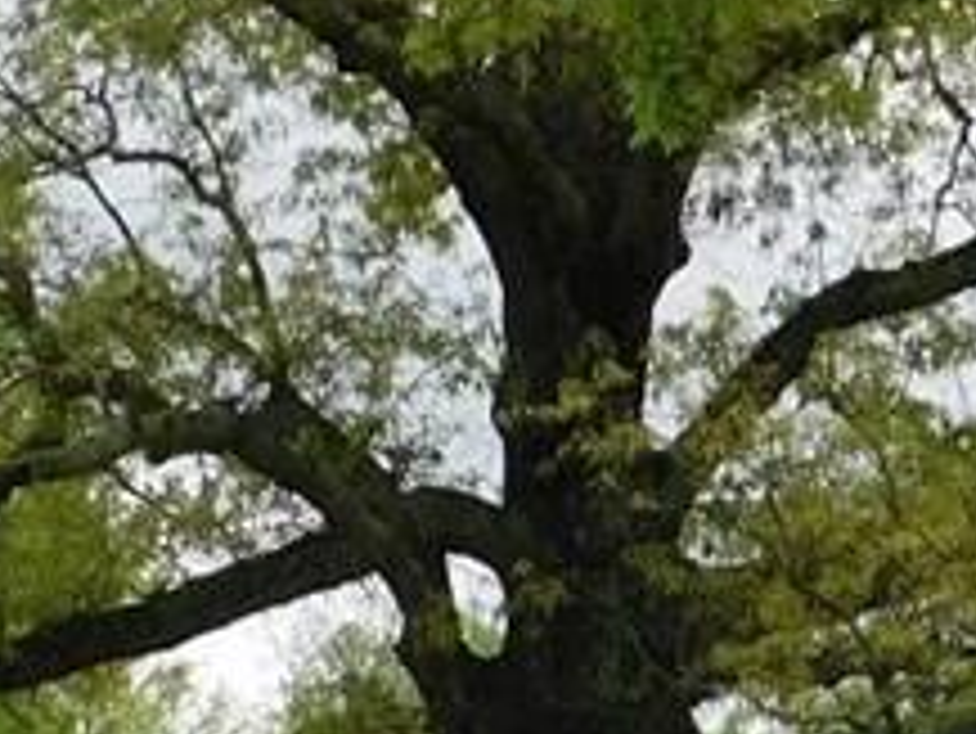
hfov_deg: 8.2
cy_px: 1531
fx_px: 6799
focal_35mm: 241
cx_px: 490
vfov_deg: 6.0
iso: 125
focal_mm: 9
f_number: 3.8
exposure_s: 1/640
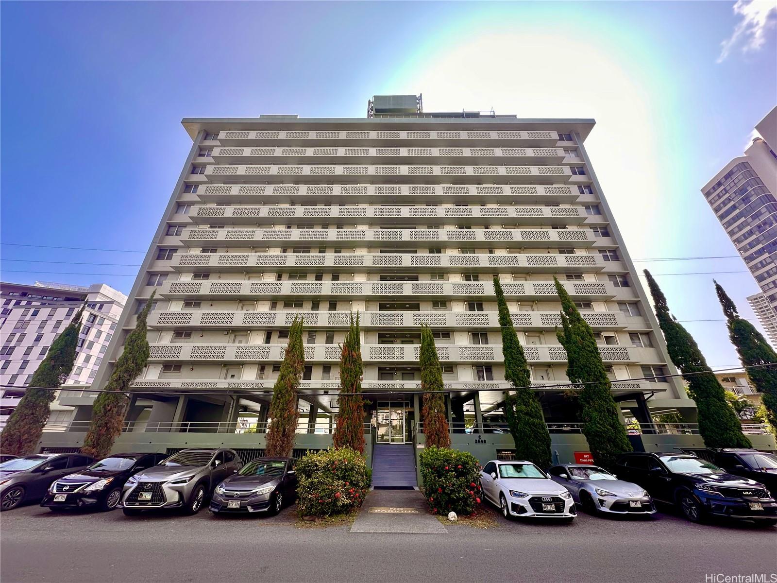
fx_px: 314
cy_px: 292
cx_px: 388
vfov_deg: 85.7
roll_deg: -0.3
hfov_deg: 102.1
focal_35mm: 14
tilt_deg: +25.8
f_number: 2.2
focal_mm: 2.22
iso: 40
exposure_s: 1/475
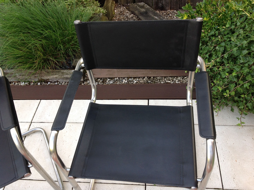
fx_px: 256
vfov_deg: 40.6
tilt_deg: -48.9
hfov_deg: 52.7
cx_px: 127
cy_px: 95
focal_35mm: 35
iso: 50
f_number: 2.4
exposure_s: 1/40
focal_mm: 4.28
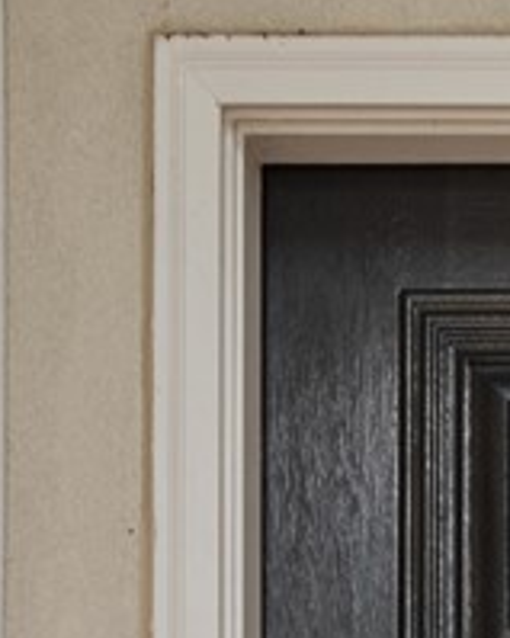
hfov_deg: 4.8
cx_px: 949
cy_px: 1440
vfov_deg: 5.9
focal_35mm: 317
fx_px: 5986
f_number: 10
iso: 250
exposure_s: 1/6
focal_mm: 31
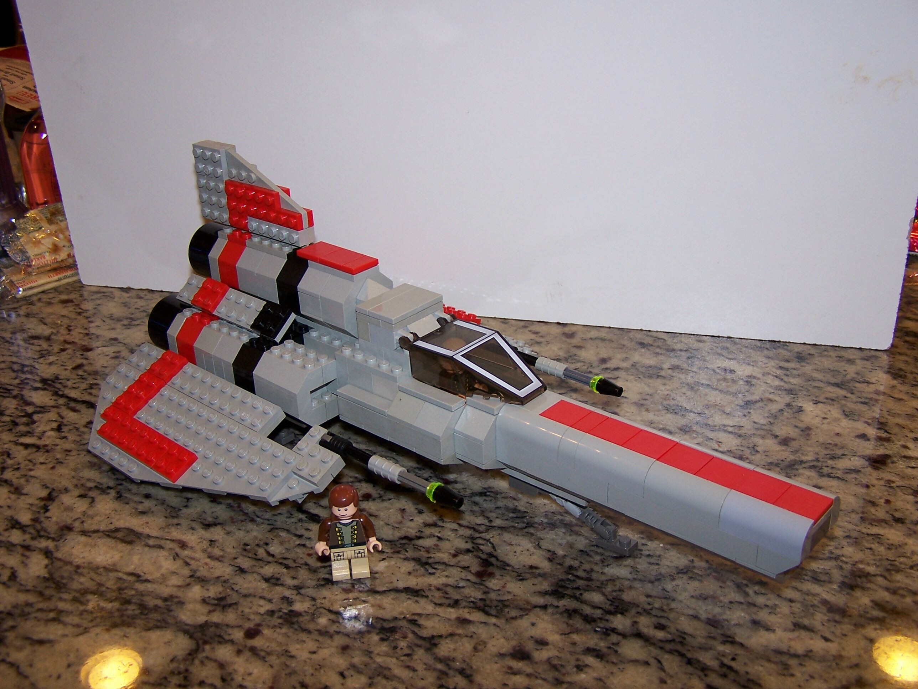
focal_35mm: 38
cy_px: 344
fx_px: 1008
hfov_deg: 49.0
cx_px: 459
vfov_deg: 37.7
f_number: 2.8
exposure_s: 1/60
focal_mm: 6.3
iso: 80
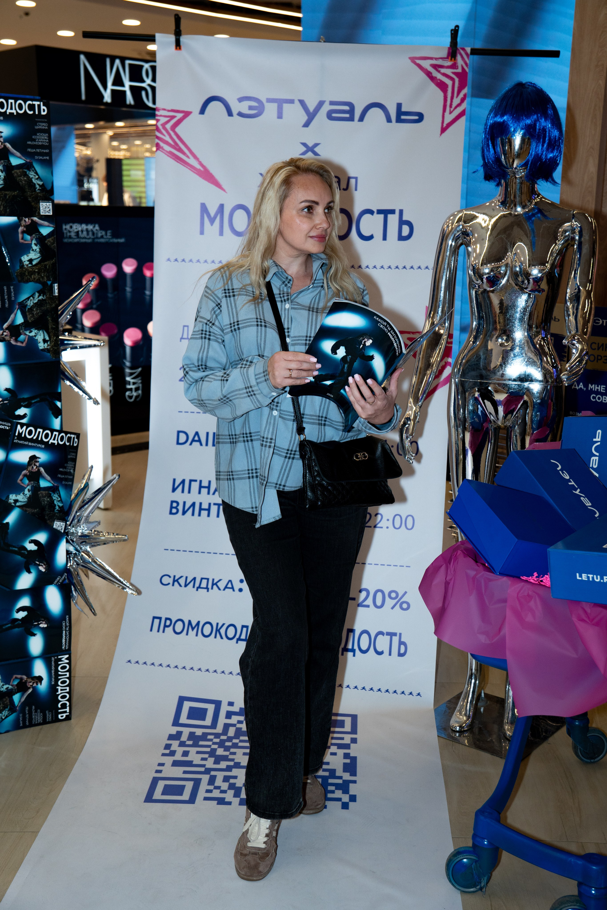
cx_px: 304
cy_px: 455
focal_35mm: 42
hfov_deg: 31.9
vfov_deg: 46.4
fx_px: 1062
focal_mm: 28
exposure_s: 1/320
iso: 400
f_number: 3.5
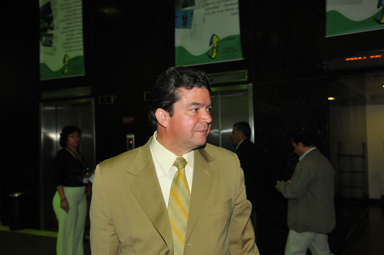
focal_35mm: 39
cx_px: 192
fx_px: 415
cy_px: 128
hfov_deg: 49.6
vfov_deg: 34.1
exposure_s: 1/125
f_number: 4
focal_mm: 26
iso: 500
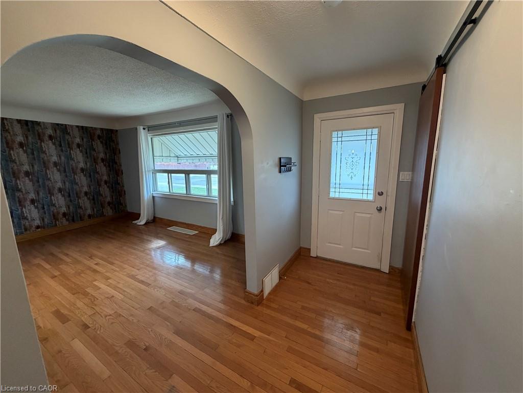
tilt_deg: -9.8
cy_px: 196
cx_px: 262
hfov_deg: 102.1
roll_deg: +0.8
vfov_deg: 85.7
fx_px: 212
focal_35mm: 14
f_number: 2.2
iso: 320
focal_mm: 2.22
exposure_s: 1/120
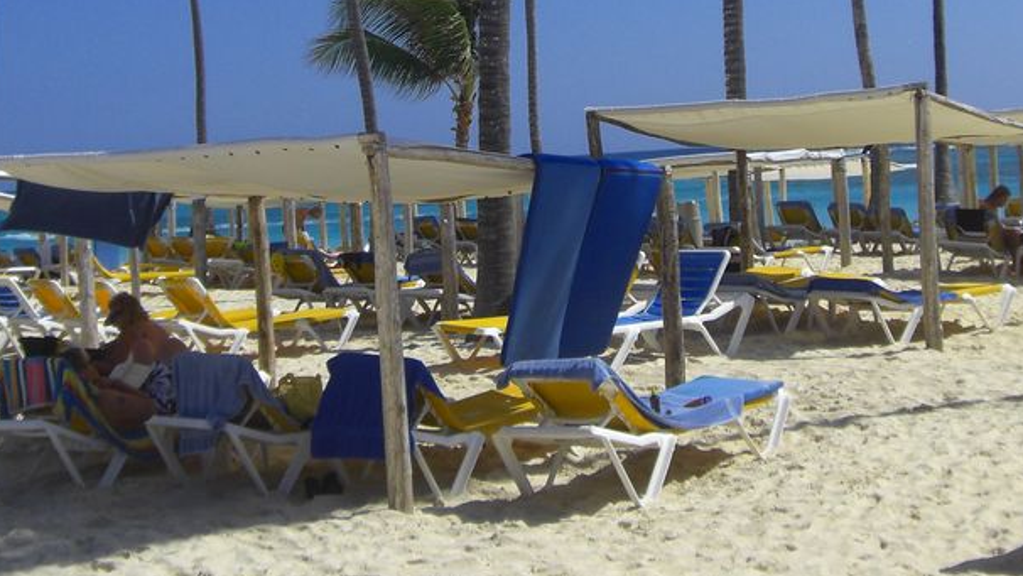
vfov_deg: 16.9
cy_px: 20
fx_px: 1899
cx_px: 584
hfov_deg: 30.1
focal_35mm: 70
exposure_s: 1/320
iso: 64
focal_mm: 6.2
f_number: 8
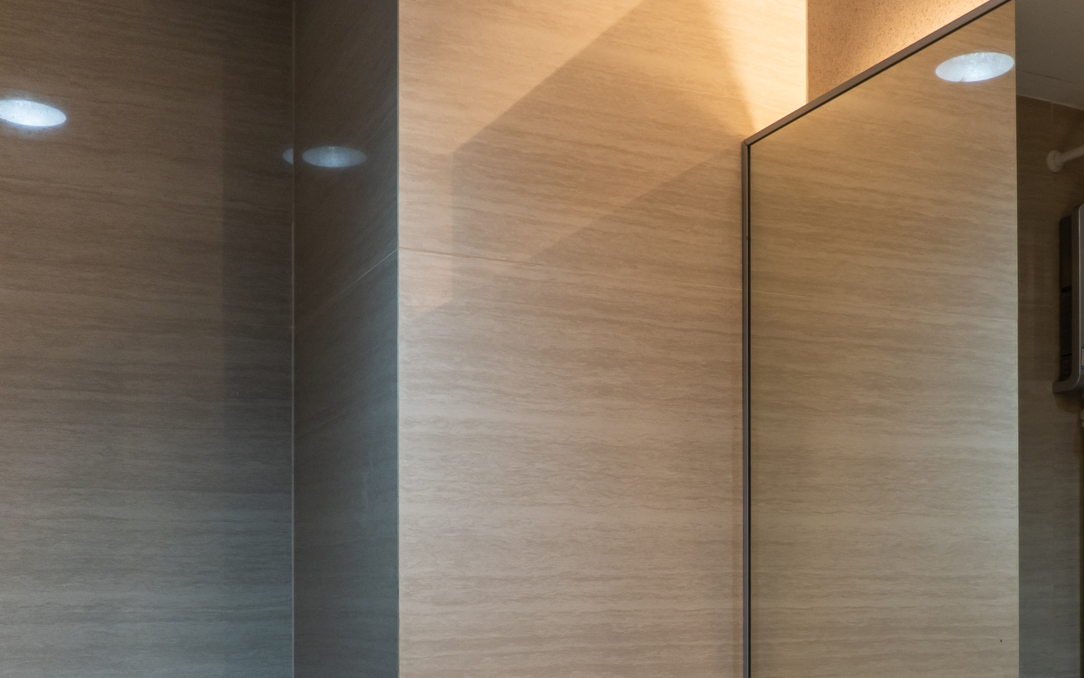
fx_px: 1359
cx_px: 646
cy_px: 632
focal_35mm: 46
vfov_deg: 26.9
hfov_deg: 43.3
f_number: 5.6
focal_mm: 21
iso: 400
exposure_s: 1/40
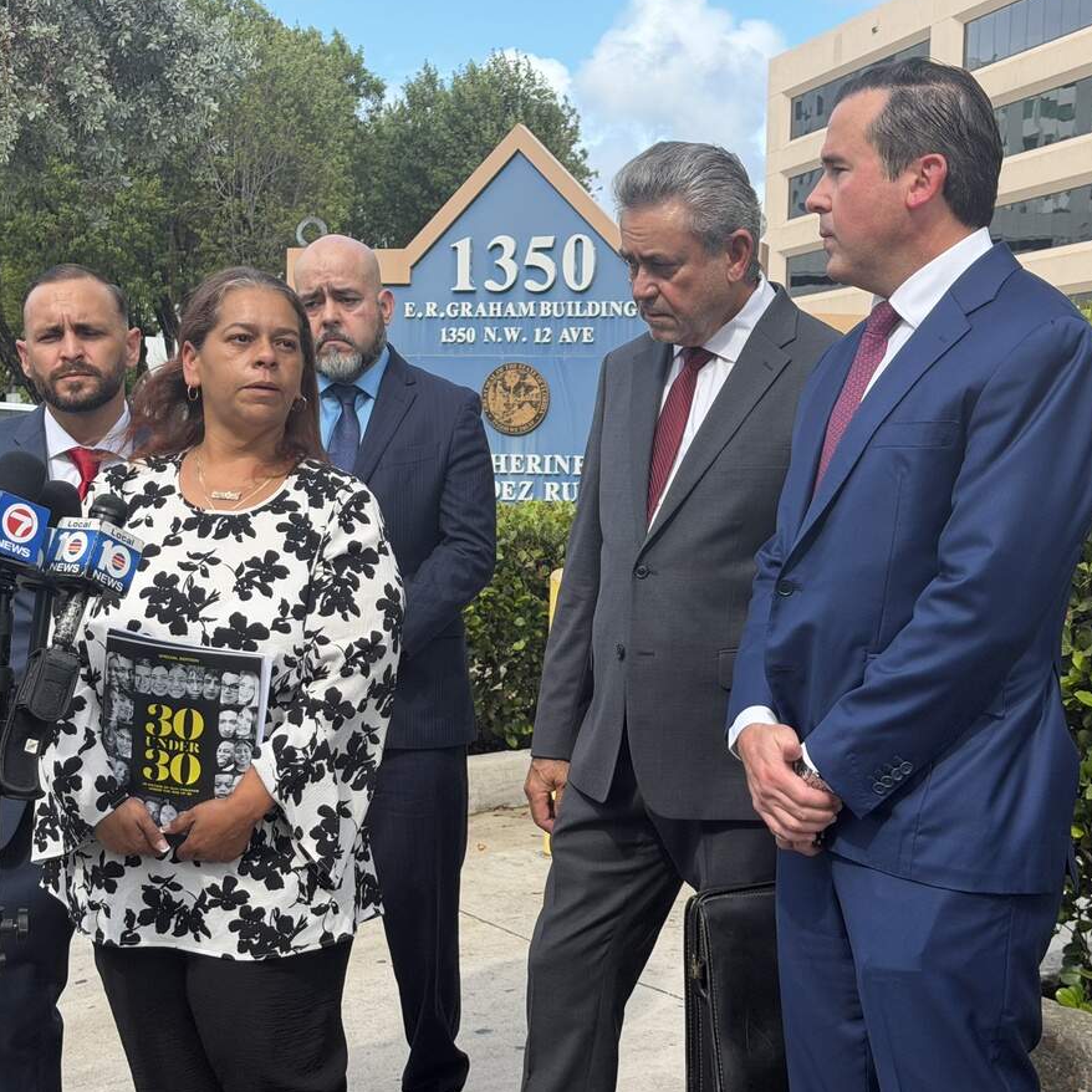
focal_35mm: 58
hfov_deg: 29.6
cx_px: 544
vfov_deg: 29.6
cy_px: 544
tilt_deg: -3.1
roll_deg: -1.2
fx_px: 2070
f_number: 1.78
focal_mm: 6.76
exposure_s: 1/1116
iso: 64
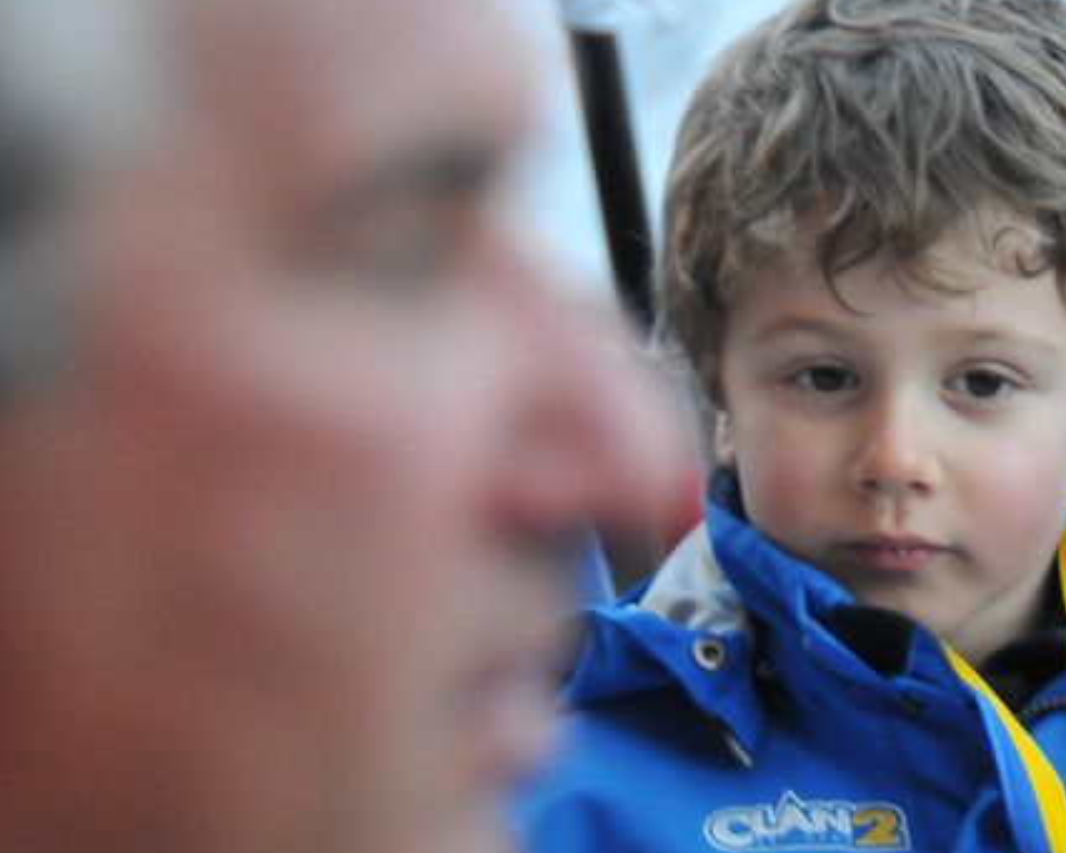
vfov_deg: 2.2
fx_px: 22492
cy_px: 739
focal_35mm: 713
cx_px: 976
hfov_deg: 2.7
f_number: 5.6
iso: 400
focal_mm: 135
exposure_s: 1/50
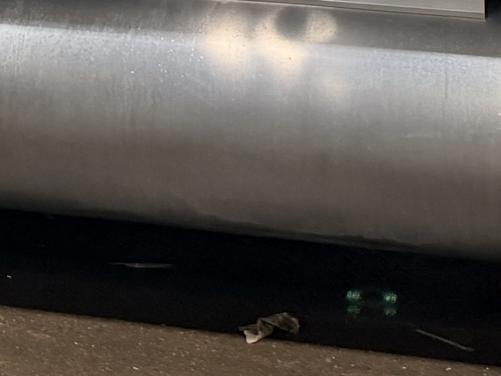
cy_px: -486
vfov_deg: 10.1
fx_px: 1881
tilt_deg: +1.0
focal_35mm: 130
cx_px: 125
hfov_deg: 15.1
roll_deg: +0.6
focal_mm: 6.76
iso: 200
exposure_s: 1/120
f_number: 1.78
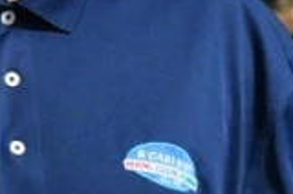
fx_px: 3907
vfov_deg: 2.8
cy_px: 92
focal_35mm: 481
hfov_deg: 4.3
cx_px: -75
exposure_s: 1/1600
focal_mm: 50
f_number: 3.5
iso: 100
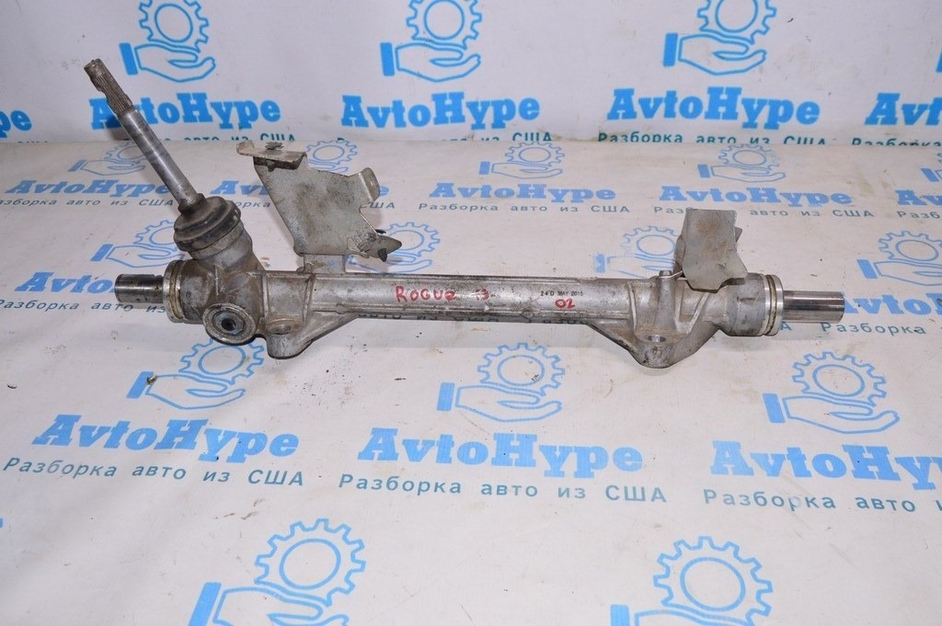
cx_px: 471
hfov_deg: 59.5
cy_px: 313
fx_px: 824
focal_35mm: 32
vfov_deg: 41.6
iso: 1600
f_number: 8
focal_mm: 21
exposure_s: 1/200
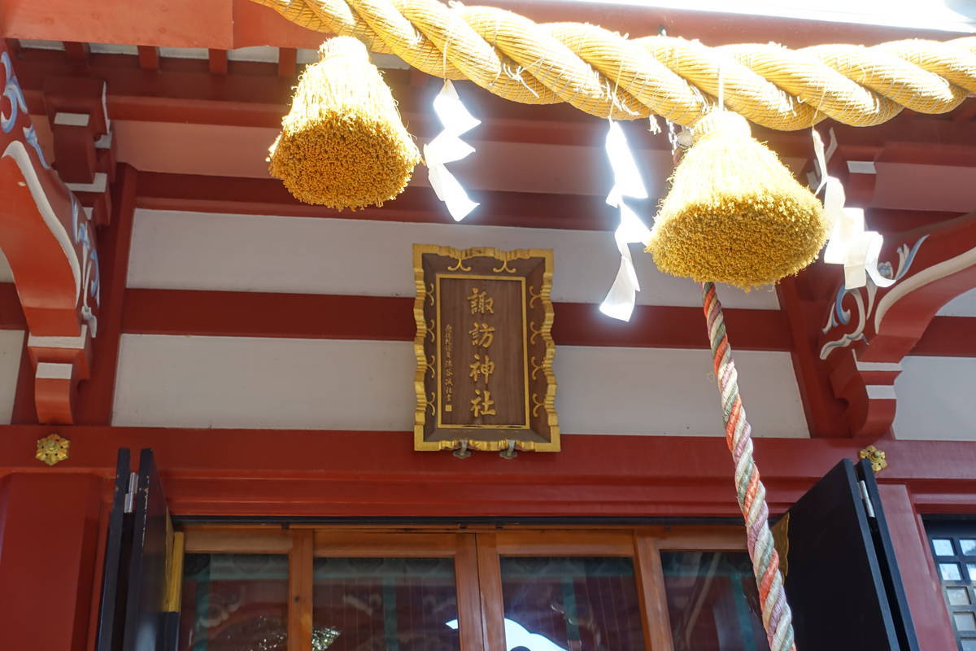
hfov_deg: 42.7
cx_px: 488
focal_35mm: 46
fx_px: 1247
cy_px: 326
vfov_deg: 29.2
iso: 125
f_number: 2.8
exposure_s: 1/80
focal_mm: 16.84
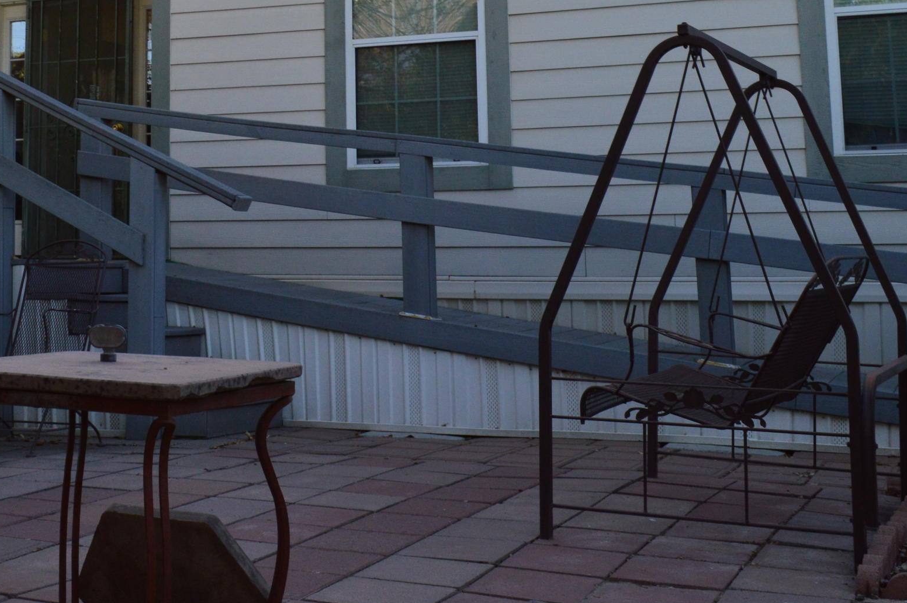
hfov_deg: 34.0
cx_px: 262
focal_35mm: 58
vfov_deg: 22.6
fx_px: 1460
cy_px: 30
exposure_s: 1/250
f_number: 10
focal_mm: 20
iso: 400
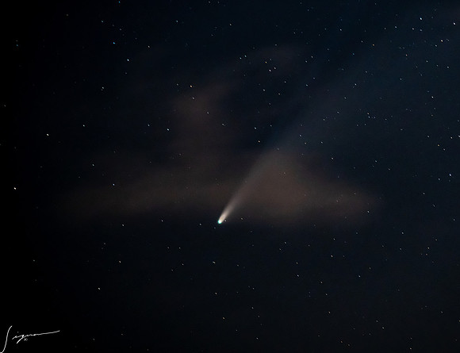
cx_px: 317
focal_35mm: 237
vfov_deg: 6.4
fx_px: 3171
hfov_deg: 8.3
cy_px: 153
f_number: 4
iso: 1600
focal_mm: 180
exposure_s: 8
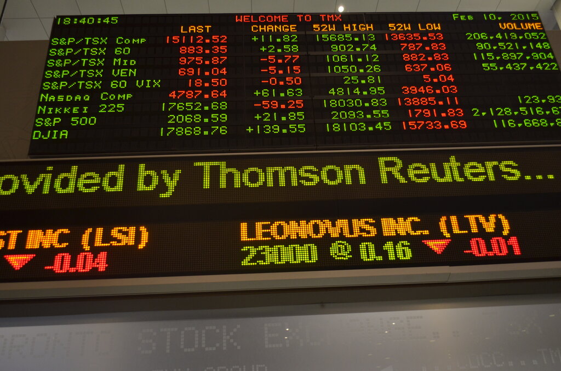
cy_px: 186
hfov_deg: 57.3
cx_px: 280
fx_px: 513
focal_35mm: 33
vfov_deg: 39.8
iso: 640
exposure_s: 1/40
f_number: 4.5
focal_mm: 22
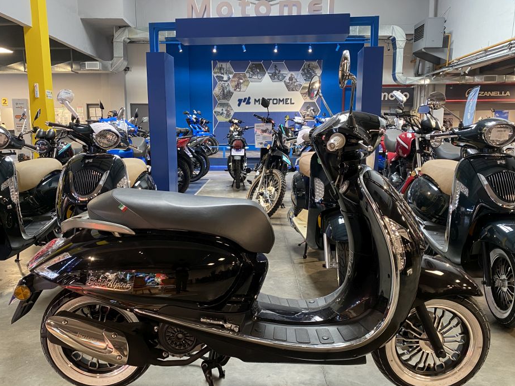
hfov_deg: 59.9
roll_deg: +0.1
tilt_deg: -10.4
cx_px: 247
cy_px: 213
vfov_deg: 46.7
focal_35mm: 30
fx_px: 446
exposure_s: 1/50
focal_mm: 4.25
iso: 250
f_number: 1.8
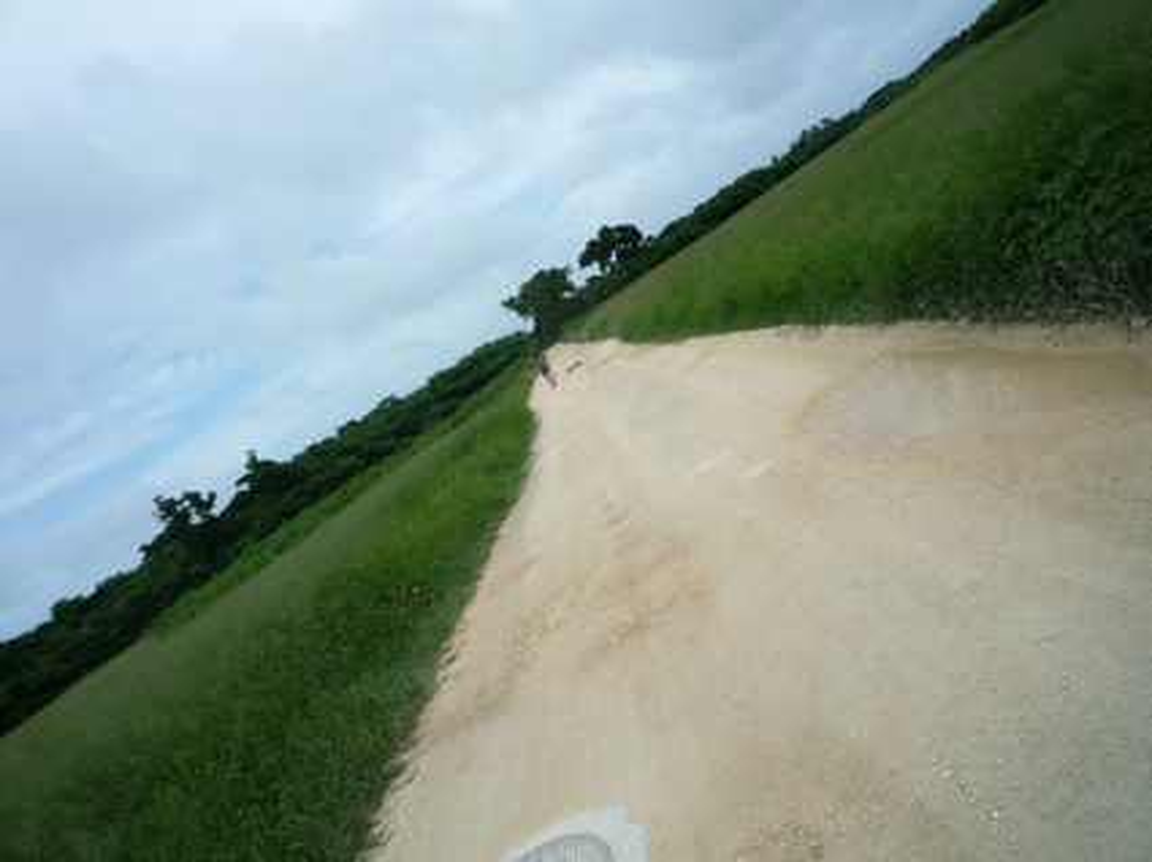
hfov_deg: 69.4
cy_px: 431
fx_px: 831
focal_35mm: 25
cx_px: 576
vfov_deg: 54.8
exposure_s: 1/800
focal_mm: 4.4
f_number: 4.5
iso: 100
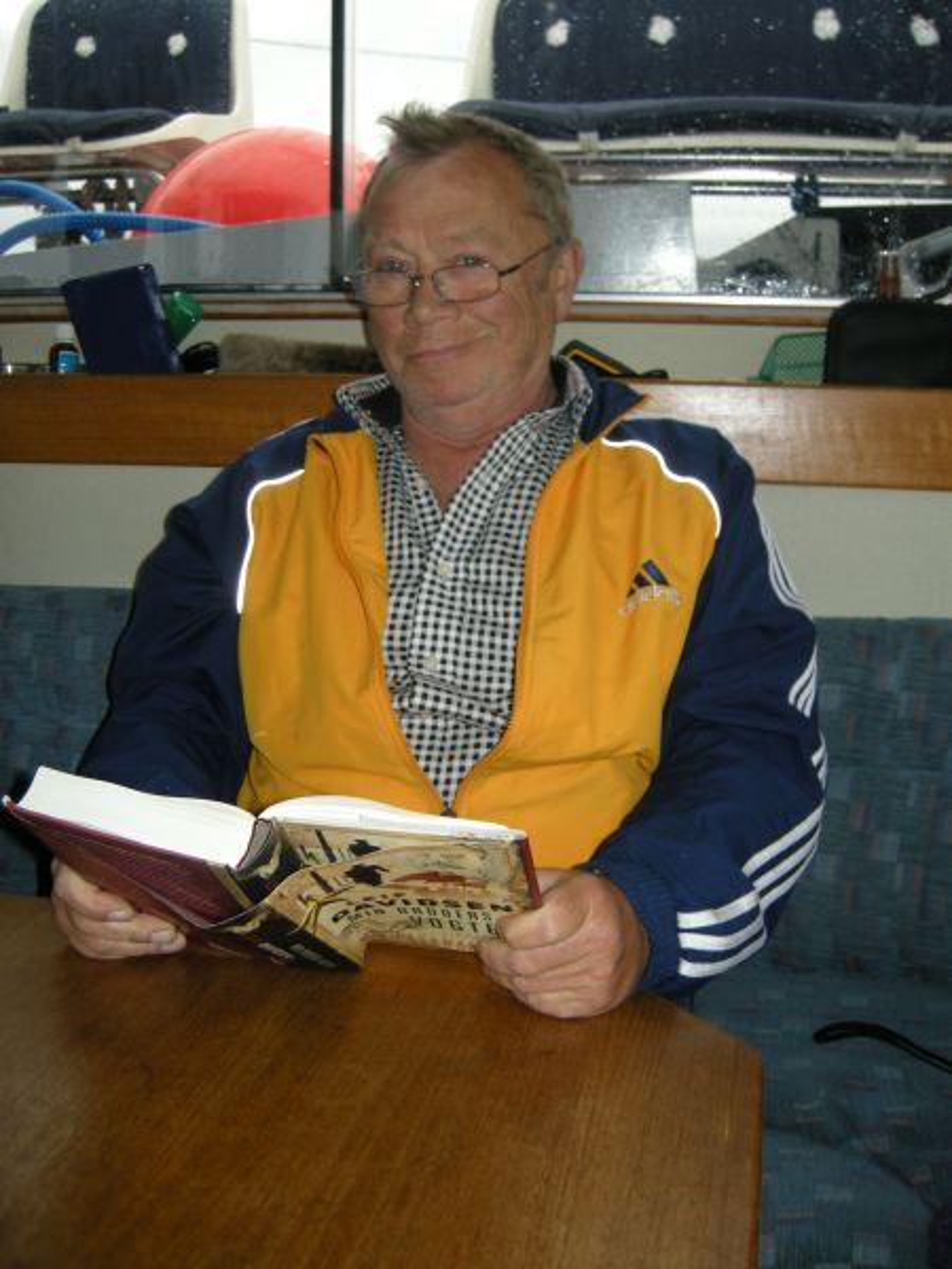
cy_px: 634
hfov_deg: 40.7
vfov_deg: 52.6
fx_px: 1283
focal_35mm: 35
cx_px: 476
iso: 64
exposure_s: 1/67.4
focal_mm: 7.5
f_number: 2.7
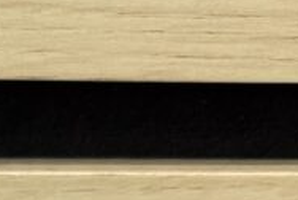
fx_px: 1219
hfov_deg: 13.3
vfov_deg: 8.0
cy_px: 600
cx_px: -124
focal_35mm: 147
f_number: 1.6
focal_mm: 5.96
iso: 80
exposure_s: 1/50
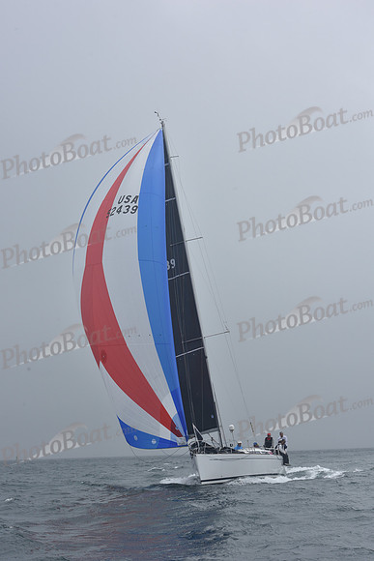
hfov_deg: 19.5
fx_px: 1090
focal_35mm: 70
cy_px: 280
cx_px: 187
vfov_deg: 28.8
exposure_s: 1/800
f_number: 11
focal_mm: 70
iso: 250
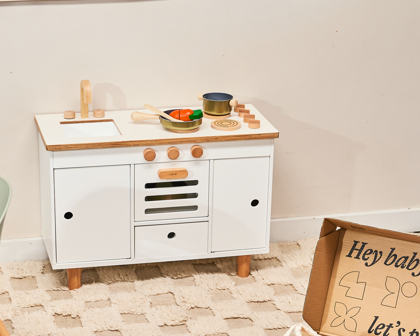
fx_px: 1189
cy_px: 240
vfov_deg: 16.0
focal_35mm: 96
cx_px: 164
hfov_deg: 20.0
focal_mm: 40.7
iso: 1000
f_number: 5.6
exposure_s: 1/200
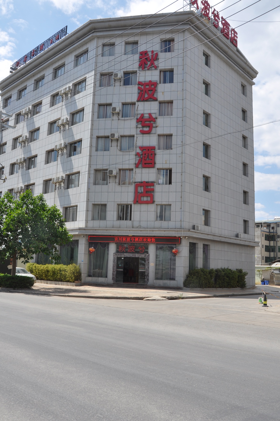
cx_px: 140
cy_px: 210
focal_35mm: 30
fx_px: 351
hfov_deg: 43.5
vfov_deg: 62.0
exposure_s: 1/160
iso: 200
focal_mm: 20
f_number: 13
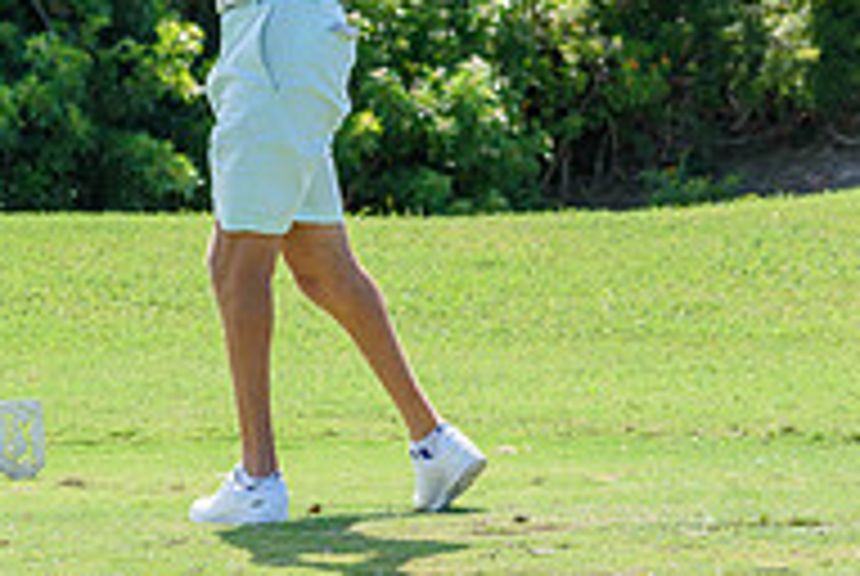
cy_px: 248
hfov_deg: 6.9
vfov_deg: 4.6
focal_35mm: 300
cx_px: 252
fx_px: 7178
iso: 200
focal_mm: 85
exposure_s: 1/800
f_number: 7.1
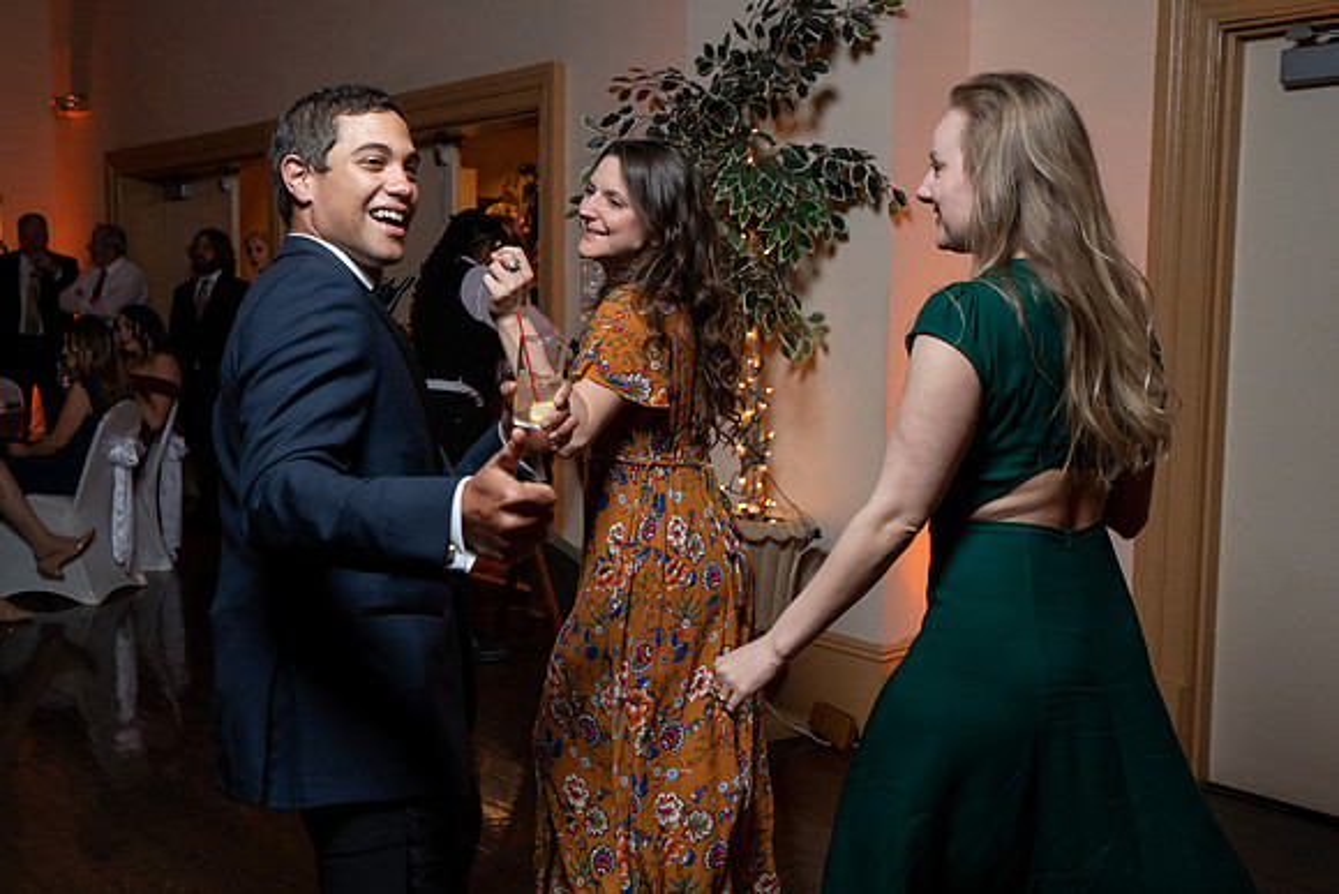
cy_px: 433
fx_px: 1427
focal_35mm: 38
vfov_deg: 34.8
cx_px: 608
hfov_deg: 50.2
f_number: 4
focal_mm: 35
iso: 2000
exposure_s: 1/200
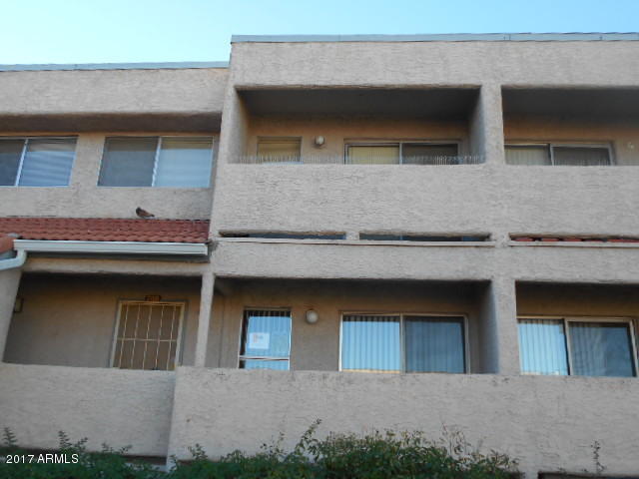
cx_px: 320
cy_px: 240
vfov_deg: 44.2
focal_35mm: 32
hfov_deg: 56.8
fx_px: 591
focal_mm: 5.8
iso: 80
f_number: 3.6
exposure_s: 1/200
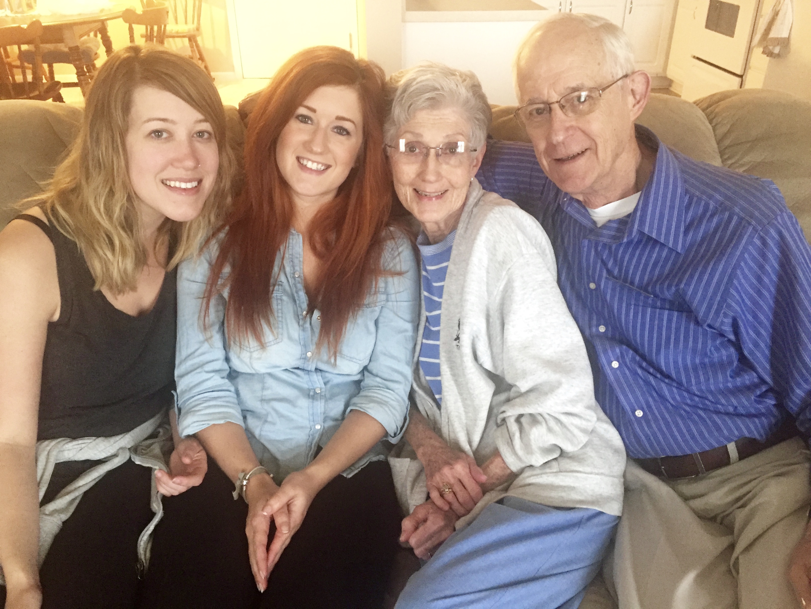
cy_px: 304
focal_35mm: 29
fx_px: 679
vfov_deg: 48.2
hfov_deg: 61.7
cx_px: 406
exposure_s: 1/24
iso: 250
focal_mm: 4.15
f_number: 2.2
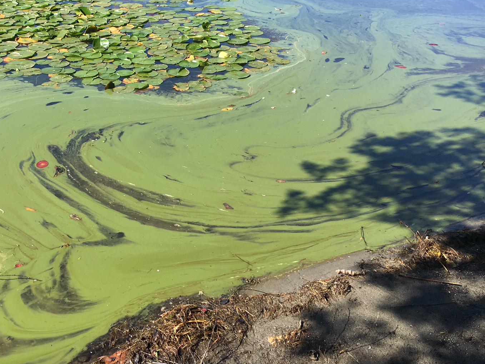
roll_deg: -0.2
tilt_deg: -21.1
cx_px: 154
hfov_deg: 43.1
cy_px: 111
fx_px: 602
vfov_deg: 33.2
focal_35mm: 43
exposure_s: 1/986
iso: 25
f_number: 2.2
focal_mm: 4.15
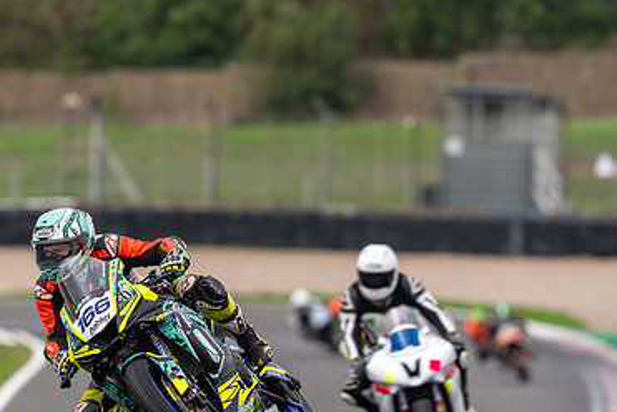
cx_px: 186
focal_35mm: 1035
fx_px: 17752
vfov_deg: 1.3
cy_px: 220
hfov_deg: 2.0
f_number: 7.1
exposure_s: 1/500
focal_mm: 600
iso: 250
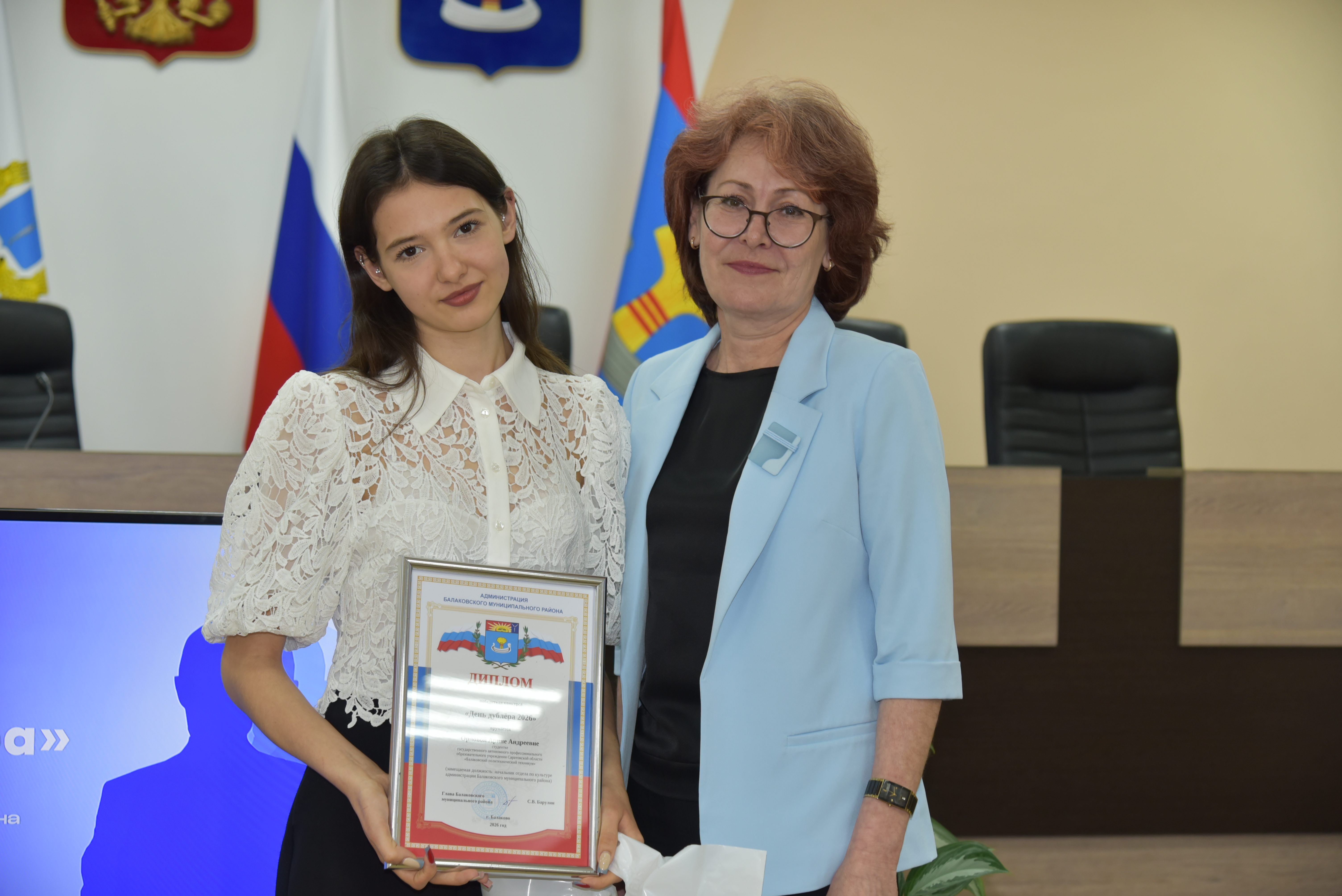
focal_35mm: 65
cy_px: 448
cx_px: 671
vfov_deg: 20.9
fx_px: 2424
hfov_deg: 30.9
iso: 800
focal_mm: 65
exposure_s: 1/100
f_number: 5
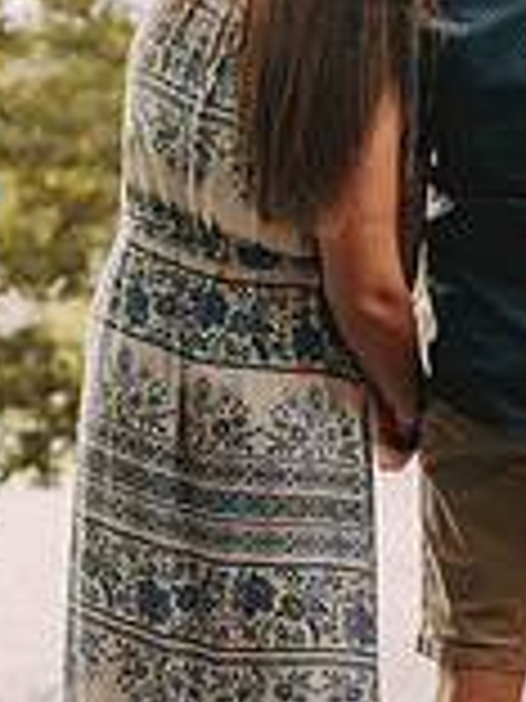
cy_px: 353
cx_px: 445
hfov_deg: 8.0
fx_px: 3768
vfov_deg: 10.6
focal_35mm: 186
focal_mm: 52
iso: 640
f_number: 2.8
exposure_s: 1/400
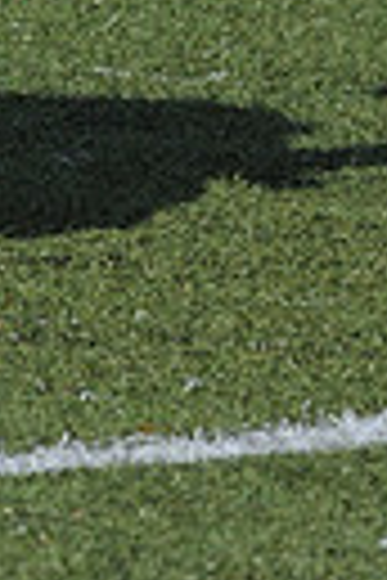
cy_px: -670
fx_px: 32602
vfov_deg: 1.0
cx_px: 245
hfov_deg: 0.7
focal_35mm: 2022
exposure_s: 1/500
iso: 200
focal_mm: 300
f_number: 9
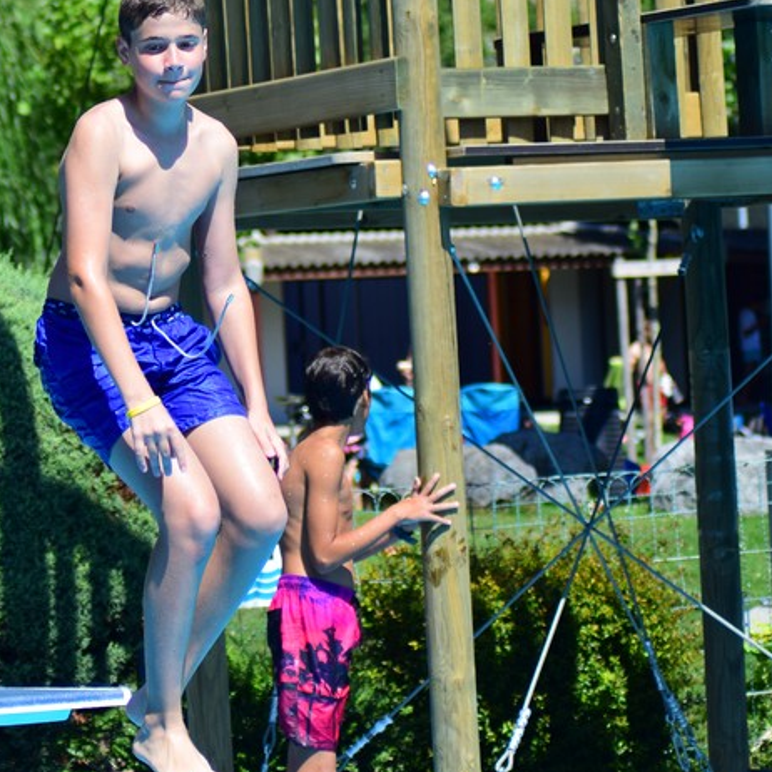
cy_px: 298
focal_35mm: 198
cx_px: 149
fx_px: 4996
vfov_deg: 8.8
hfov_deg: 8.8
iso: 200
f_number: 4
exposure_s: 1/1250
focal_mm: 70
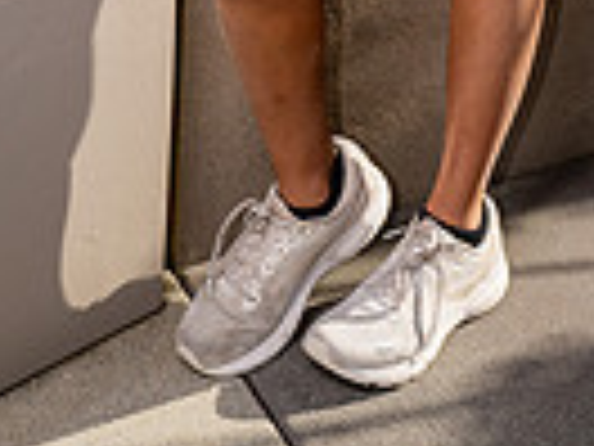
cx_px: 378
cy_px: -527
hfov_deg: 17.1
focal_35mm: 115
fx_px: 1973
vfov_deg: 11.3
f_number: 5.6
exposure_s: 1/640
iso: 100
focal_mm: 35
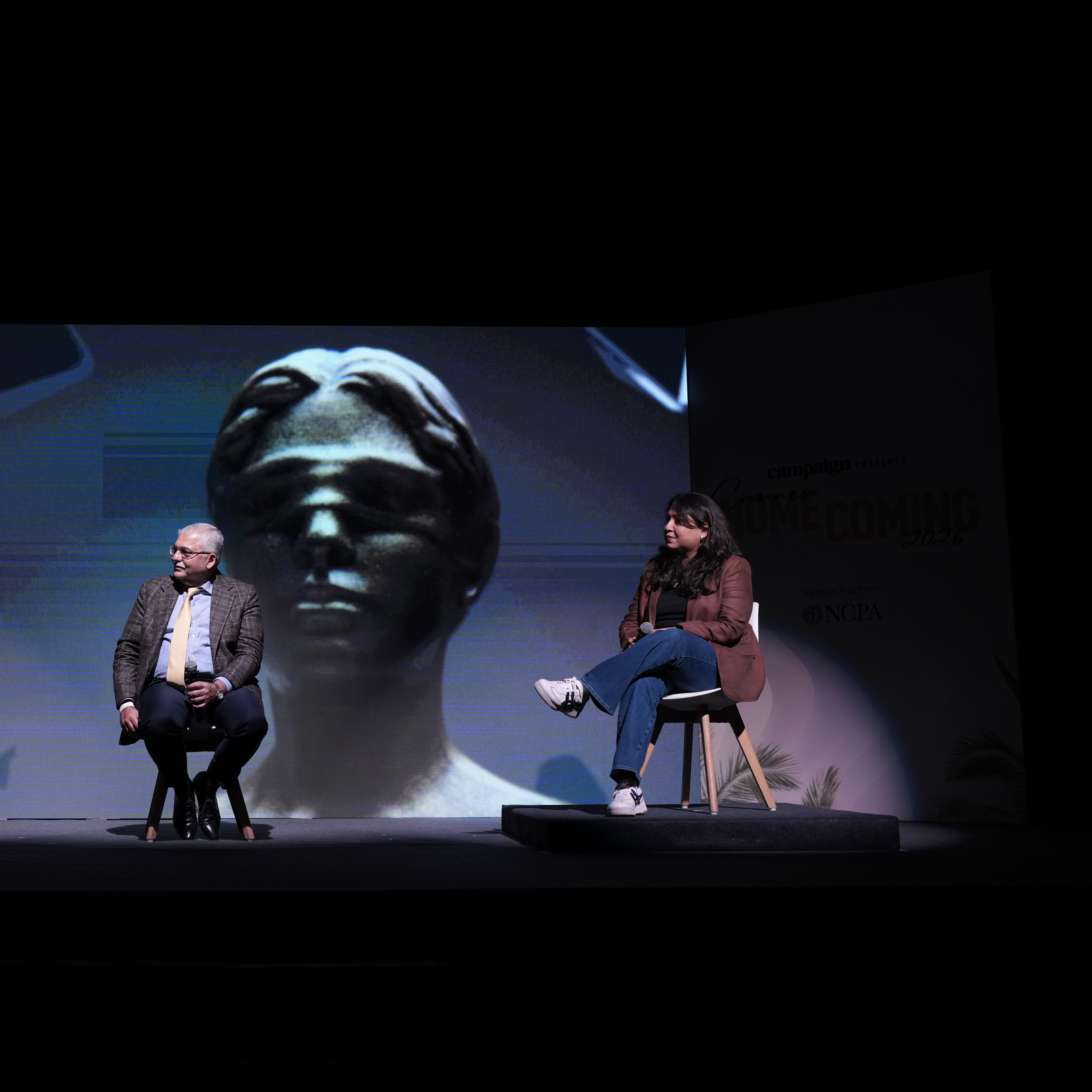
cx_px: 269
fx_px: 1606
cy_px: 548
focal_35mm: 45
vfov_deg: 37.6
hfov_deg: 36.6
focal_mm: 35
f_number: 2.8
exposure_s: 1/200
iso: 800
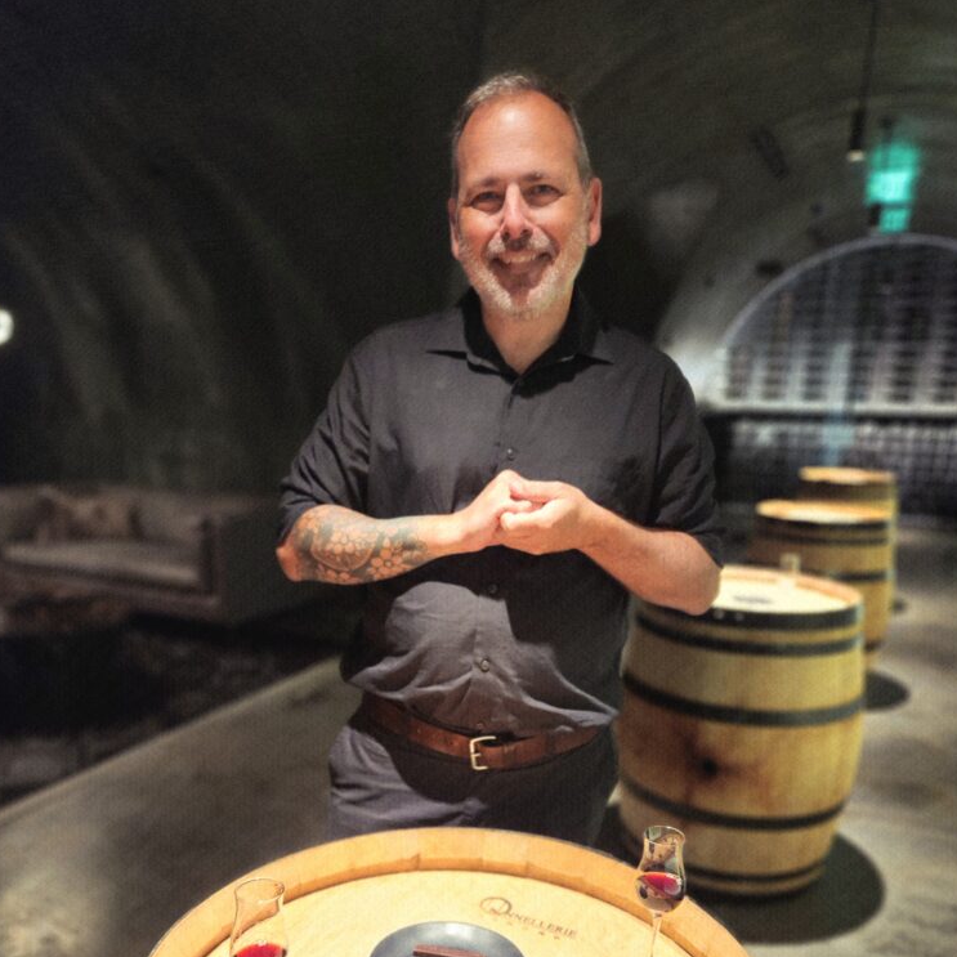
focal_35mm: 28
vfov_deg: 55.9
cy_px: 652
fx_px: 876
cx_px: 479
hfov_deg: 57.3
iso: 320
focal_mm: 5.4
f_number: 1.8
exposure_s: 1/60.2
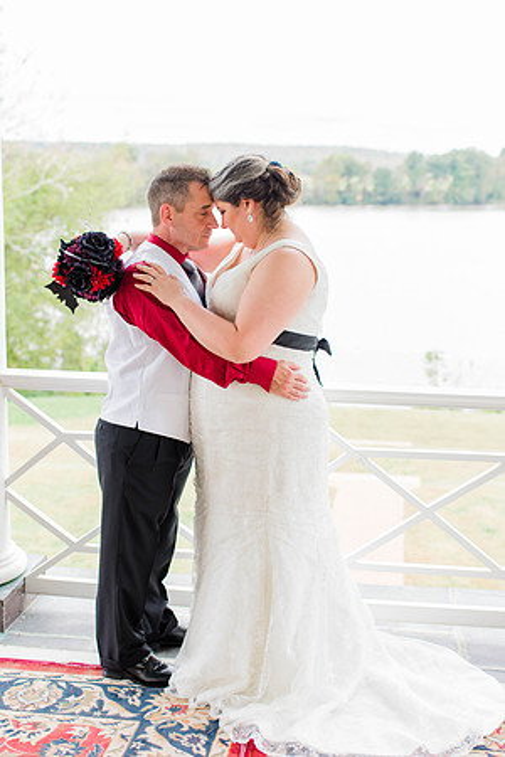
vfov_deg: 37.9
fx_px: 1105
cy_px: 378
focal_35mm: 52
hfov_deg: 25.8
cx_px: 252
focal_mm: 35
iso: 200
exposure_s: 1/200
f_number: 2.2
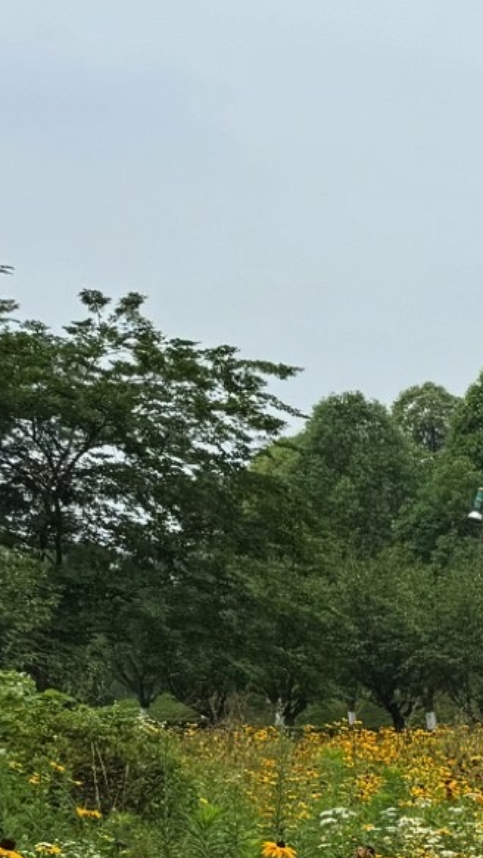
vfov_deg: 22.3
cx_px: 1483
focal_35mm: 92
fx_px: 2092
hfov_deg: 9.8
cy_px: 843
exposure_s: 1/2252
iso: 80
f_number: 1.78
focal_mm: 6.76
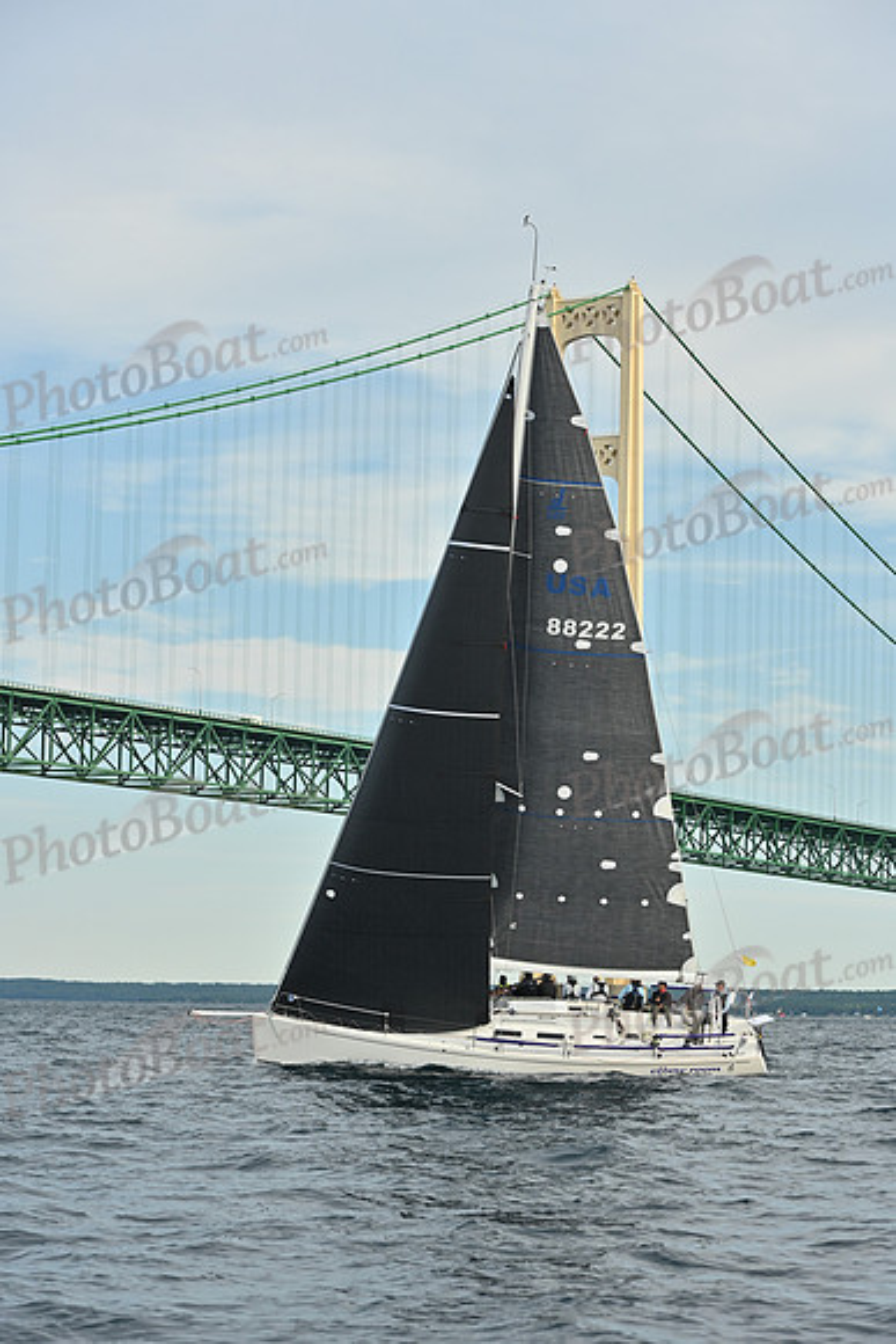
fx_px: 3731
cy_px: 672
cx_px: 448
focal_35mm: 100
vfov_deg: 20.4
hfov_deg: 13.7
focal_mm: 100
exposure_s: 1/1000
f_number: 7.1
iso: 320
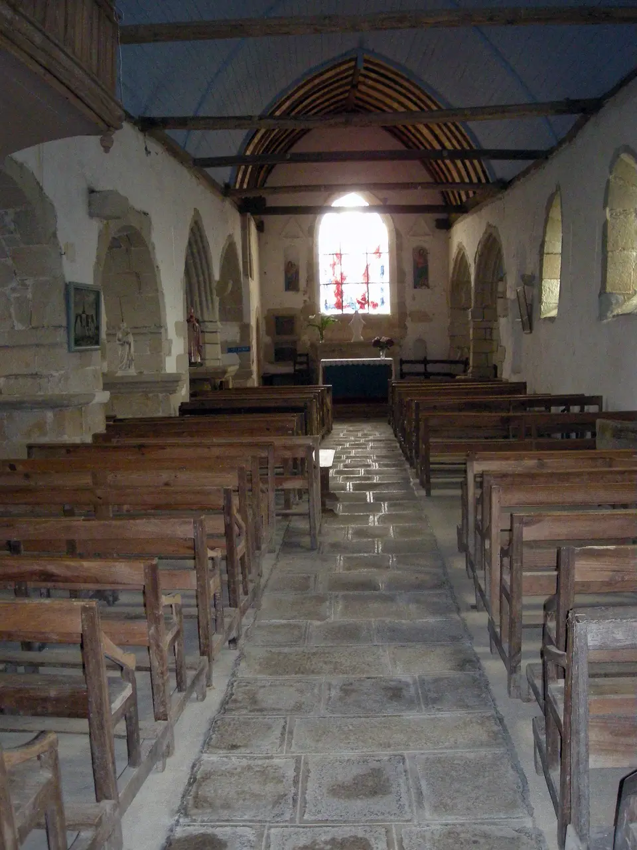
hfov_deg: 40.7
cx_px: 318
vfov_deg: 52.6
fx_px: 859
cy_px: 425
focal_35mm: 35
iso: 433
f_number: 2.8
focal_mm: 5.7
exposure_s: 1/30
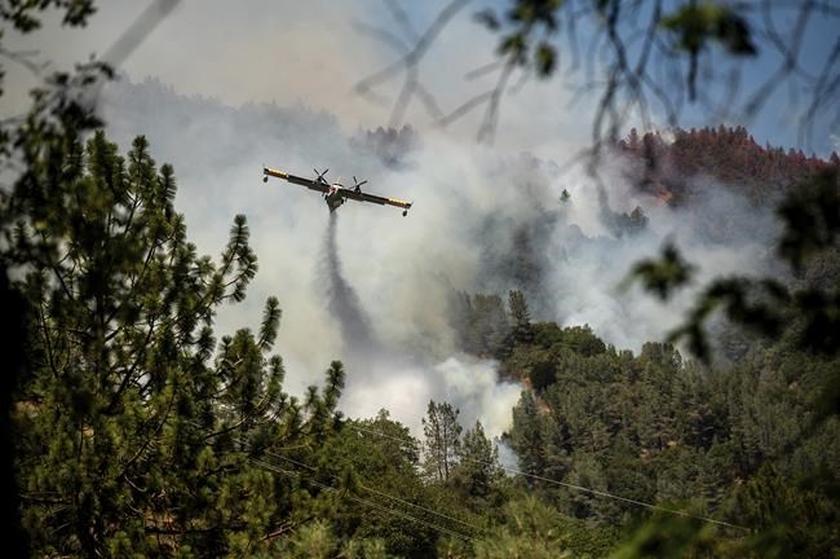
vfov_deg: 7.8
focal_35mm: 175
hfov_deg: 11.8
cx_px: 420
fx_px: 4079
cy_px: 280
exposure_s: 1/8000
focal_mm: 175
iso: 400
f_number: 4.8
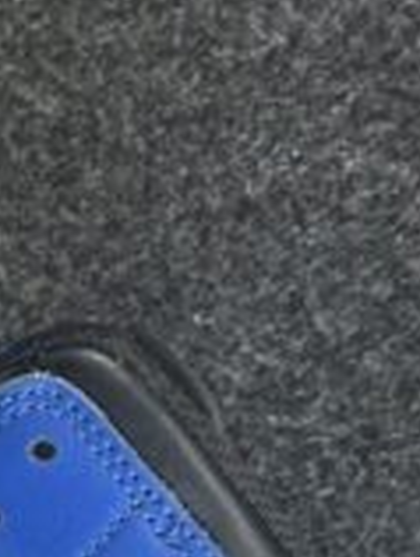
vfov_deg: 7.7
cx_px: -441
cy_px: 1236
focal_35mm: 242
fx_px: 3904
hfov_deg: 6.0
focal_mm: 6.86
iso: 125
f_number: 1.78
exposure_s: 1/50
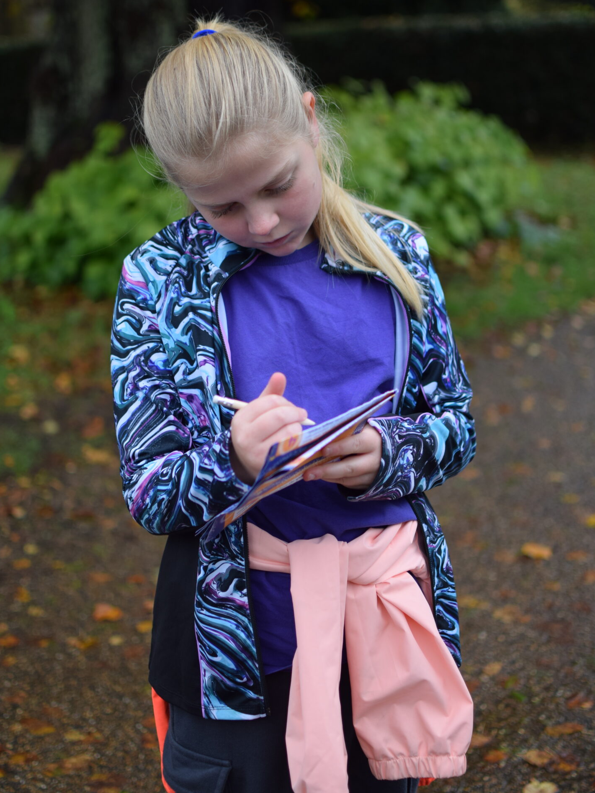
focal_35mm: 58
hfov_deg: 25.4
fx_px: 1319
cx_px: 299
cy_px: 385
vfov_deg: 33.5
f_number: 1.8
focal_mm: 35
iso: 100
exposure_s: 1/1000
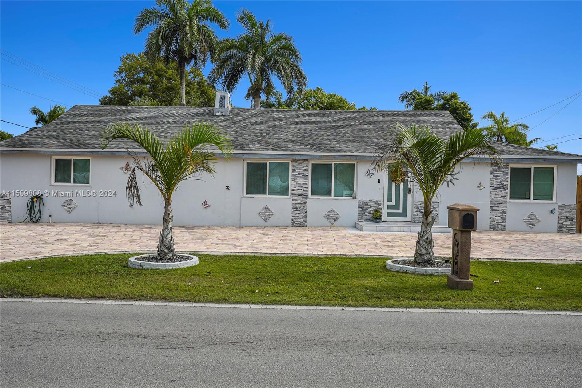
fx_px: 485
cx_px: 291
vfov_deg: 43.6
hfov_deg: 61.9
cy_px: 194
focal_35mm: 30
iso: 125
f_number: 8
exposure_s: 1/1250
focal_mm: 20
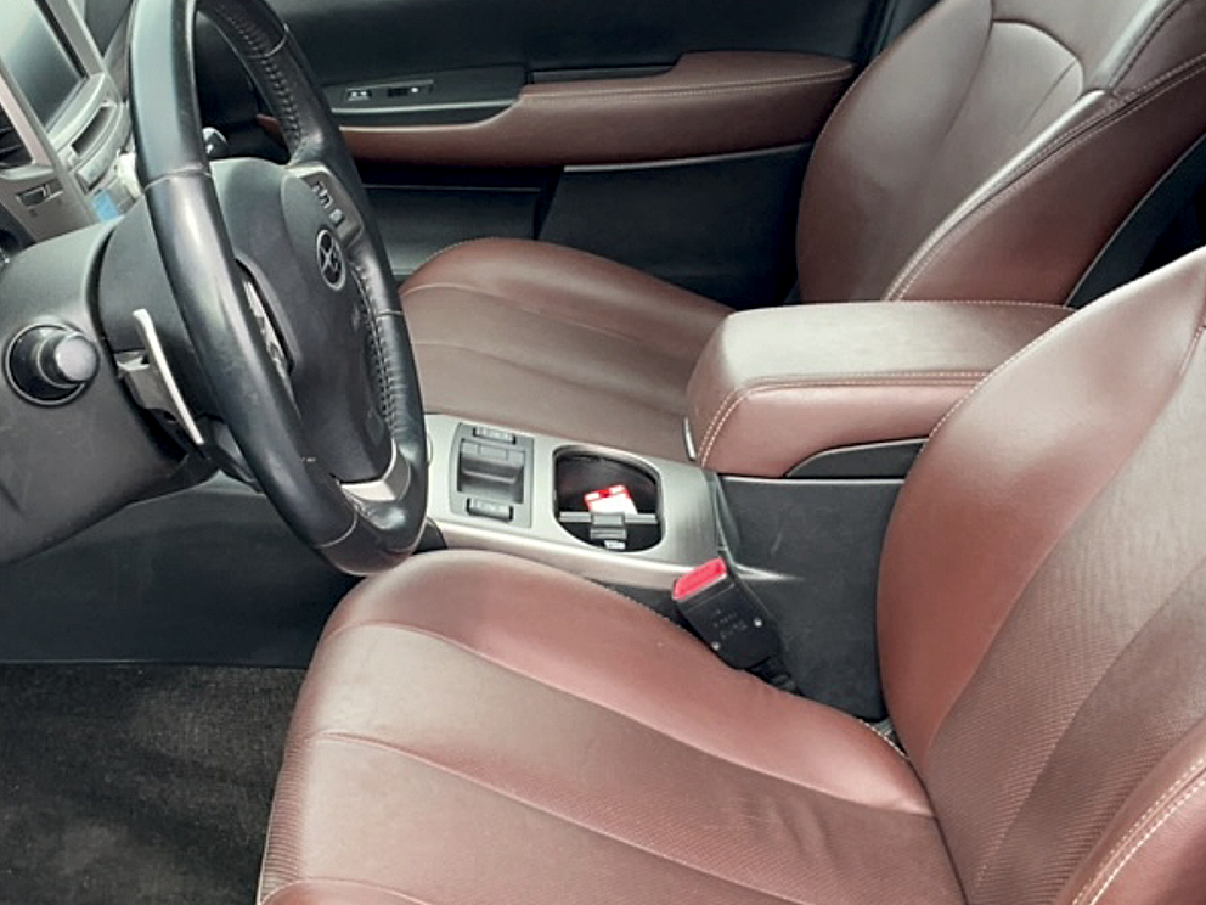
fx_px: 1742
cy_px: 440
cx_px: 507
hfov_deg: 38.1
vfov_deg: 29.1
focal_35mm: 50
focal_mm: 3
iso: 32
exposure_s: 1/120
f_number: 1.8
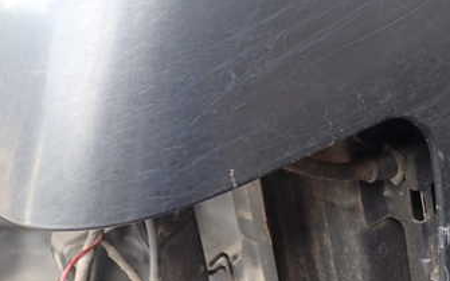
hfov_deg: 35.7
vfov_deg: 22.2
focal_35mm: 57
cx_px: 208
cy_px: 31
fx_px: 699
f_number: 2.3
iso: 100
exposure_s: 1/100
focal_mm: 5.4
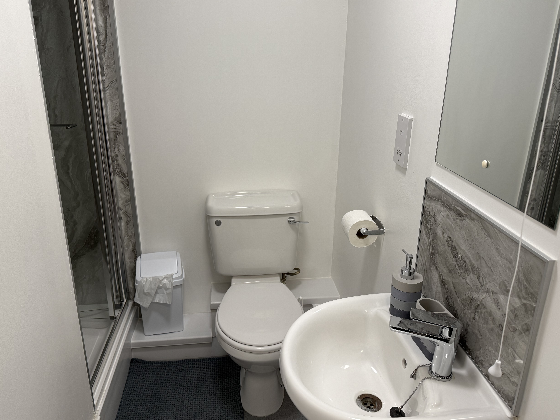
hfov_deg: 63.4
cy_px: 200
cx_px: 275
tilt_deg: -18.2
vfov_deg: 49.7
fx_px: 453
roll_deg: -0.3
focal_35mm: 28
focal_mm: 6.76
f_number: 1.78
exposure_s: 1/100
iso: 125
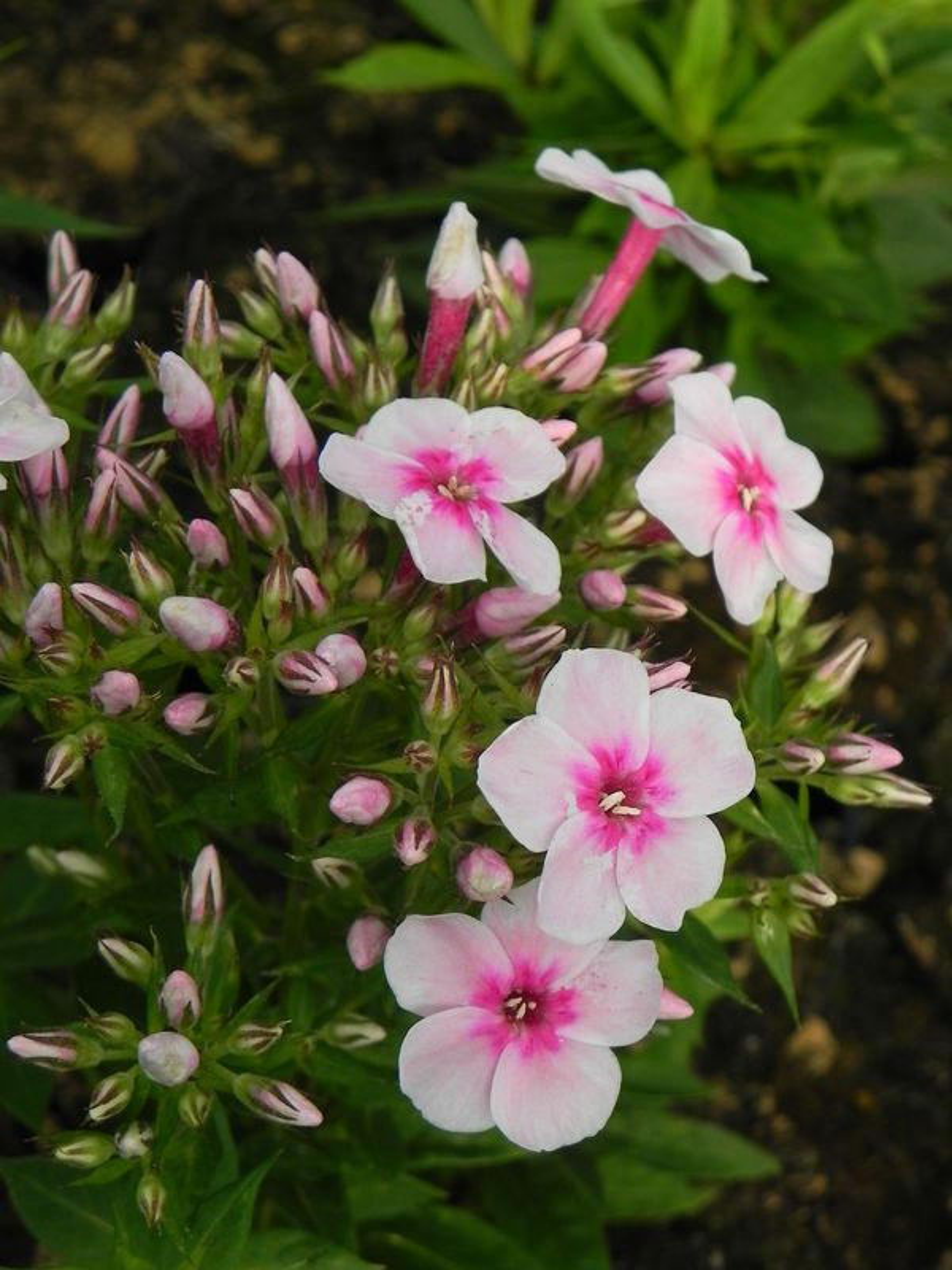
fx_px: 2420
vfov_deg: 29.4
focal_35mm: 66
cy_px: 635
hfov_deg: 22.3
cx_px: 476
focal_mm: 11.8
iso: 160
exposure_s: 1/800
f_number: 4
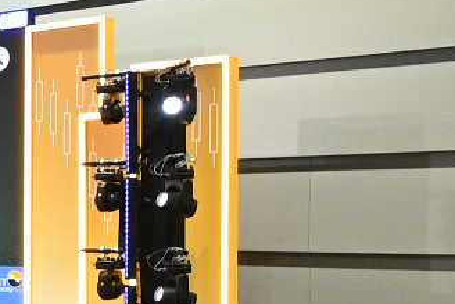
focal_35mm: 90
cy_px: 235
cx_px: -491
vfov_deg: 15.1
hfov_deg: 16.4
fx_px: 1138
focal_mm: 10
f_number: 4.5
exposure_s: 1/125
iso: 1600
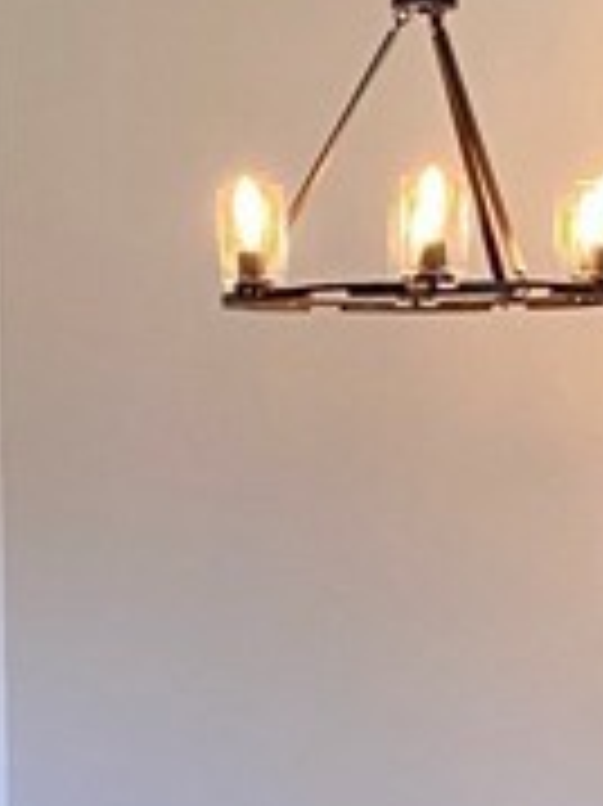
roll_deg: +1.1
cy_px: 729
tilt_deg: -3.7
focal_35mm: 149
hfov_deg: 9.9
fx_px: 3465
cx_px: 243
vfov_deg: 13.1
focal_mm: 4.25
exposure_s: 1/60
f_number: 1.8
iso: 100
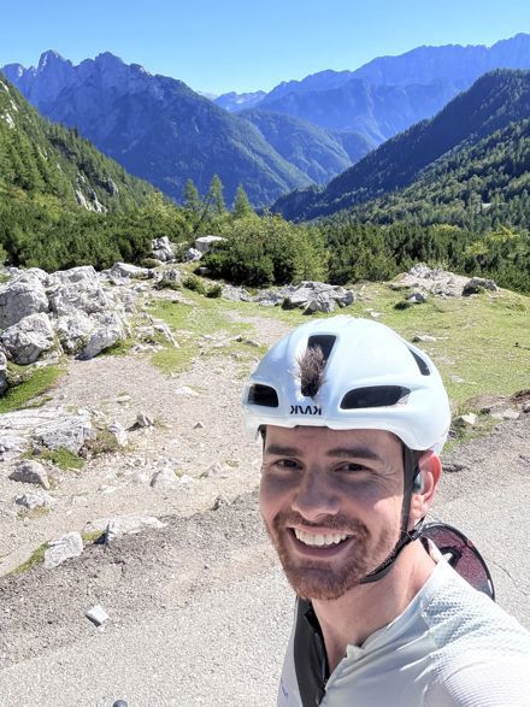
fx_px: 613
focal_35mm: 30
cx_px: 265
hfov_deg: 46.8
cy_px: 354
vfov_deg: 60.0
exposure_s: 1/750
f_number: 1.9
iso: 40
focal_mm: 2.69
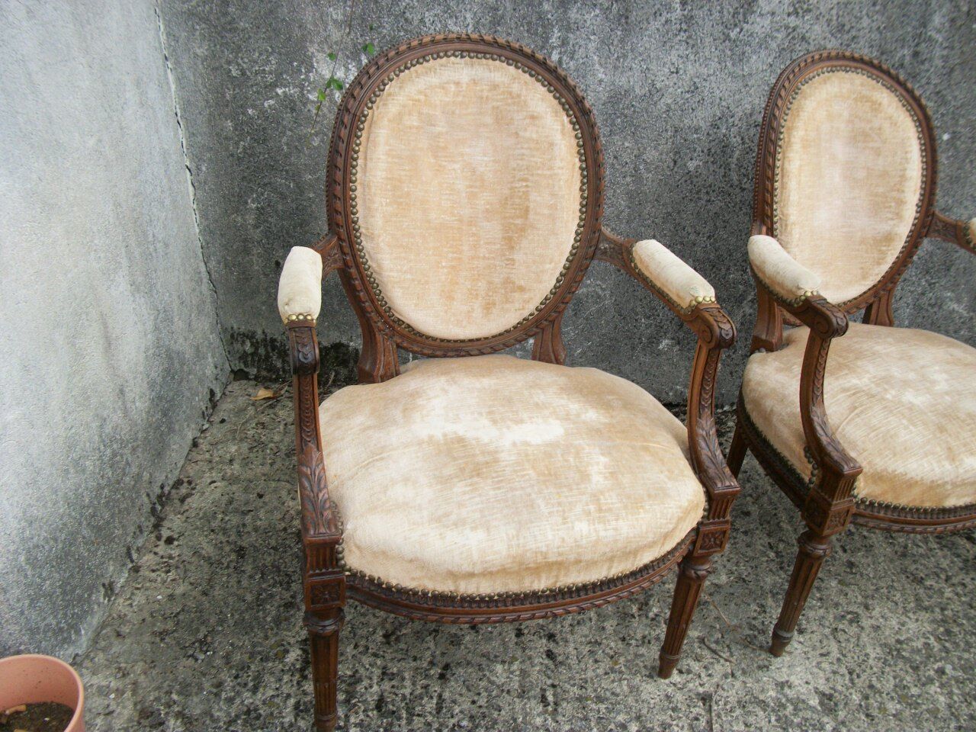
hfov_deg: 56.8
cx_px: 488
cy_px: 366
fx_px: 902
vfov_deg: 44.2
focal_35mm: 32
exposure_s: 1/50
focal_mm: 5.7
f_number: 8.8
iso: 80
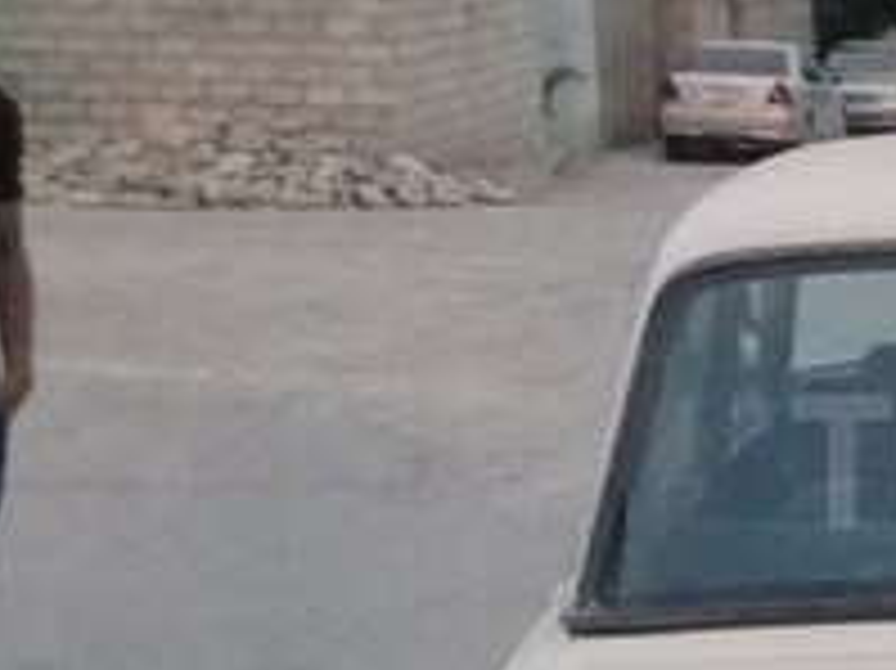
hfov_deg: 17.6
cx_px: 1252
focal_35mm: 103
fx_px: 2664
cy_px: 461
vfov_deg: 14.3
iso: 500
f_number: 2.2
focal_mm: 3.3
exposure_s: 1/17
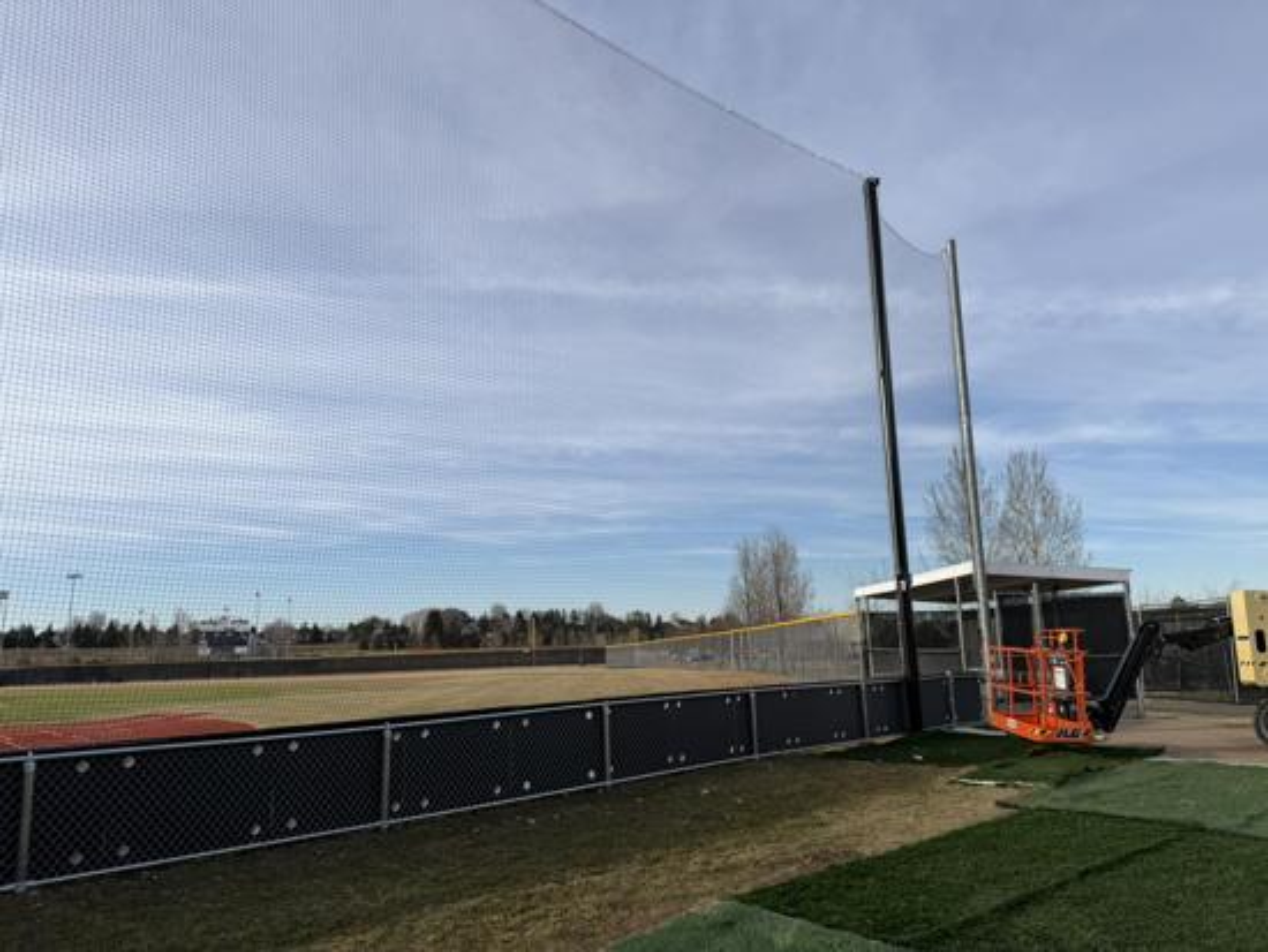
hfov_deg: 71.6
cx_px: 634
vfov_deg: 56.9
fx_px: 880
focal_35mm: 24
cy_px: 476
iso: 80
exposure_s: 1/3759
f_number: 1.78
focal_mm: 6.76
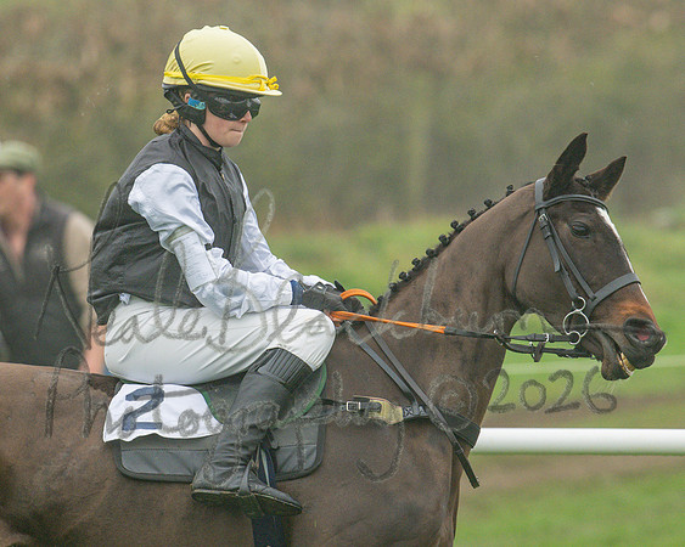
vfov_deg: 1.8
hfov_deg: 2.2
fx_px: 17854
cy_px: 191
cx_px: 309
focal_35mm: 881
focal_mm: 400
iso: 800
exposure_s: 1/1250
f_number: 5
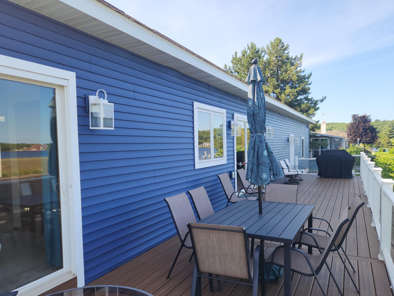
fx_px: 285
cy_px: 160
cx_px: 194
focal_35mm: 25
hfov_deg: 69.4
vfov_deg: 54.8
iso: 20
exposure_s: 1/538
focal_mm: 5.4
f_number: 1.8
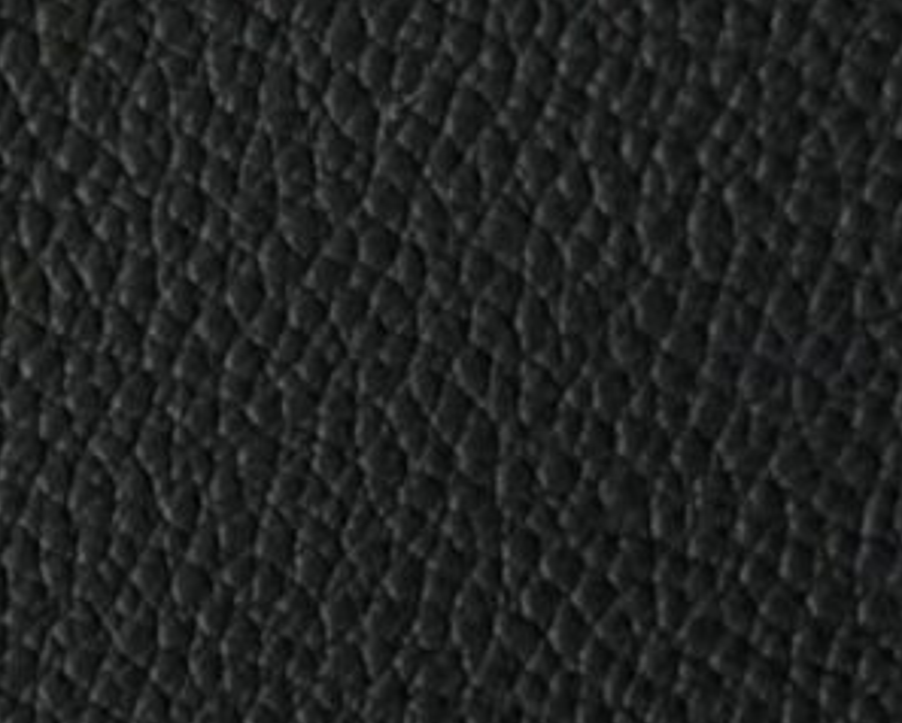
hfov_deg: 4.6
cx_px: -1613
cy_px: 1306
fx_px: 10792
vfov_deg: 3.8
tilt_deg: -69.9
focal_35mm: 404
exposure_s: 1/66
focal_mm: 6.76
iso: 100
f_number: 1.78
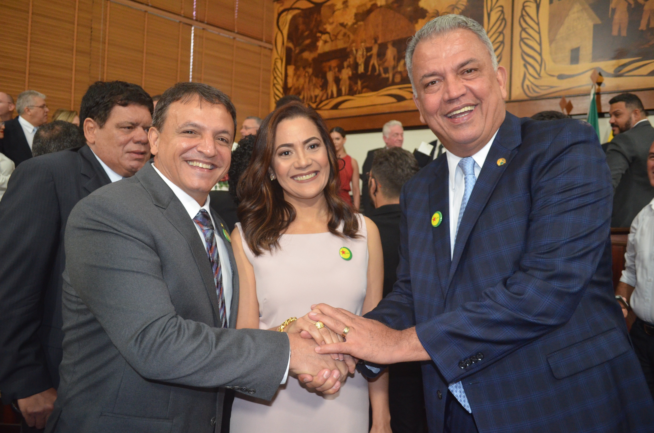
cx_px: 327
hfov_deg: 67.5
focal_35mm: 27
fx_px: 489
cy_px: 216
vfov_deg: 47.7
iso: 1800
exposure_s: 1/60
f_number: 3.5
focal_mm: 18
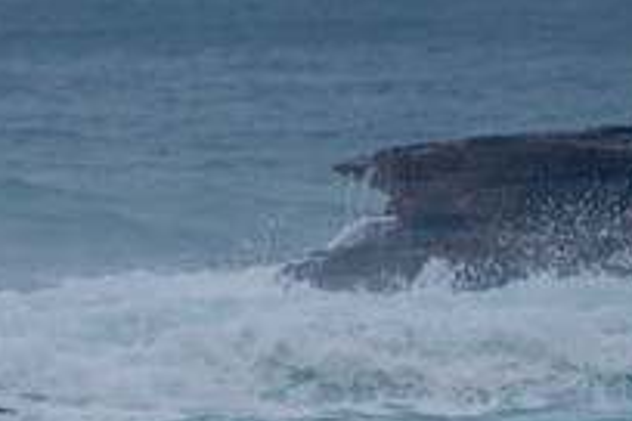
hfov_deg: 1.2
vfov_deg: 0.8
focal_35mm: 1744
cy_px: 590
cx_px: -62
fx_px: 30614
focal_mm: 500
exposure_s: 1/2000
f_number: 5.6
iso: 400
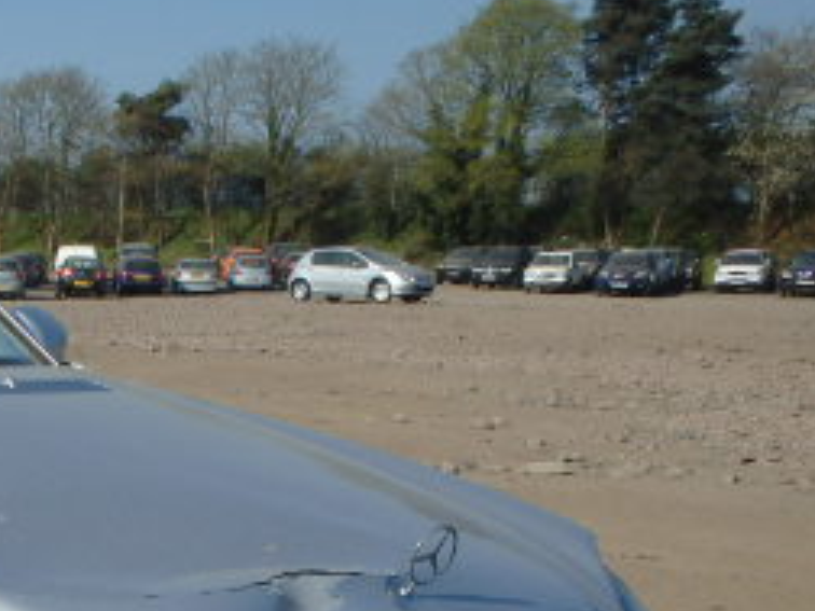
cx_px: -152
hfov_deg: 24.9
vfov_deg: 19.4
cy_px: 750
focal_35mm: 71
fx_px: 1672
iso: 125
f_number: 11
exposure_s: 1/125
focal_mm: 5
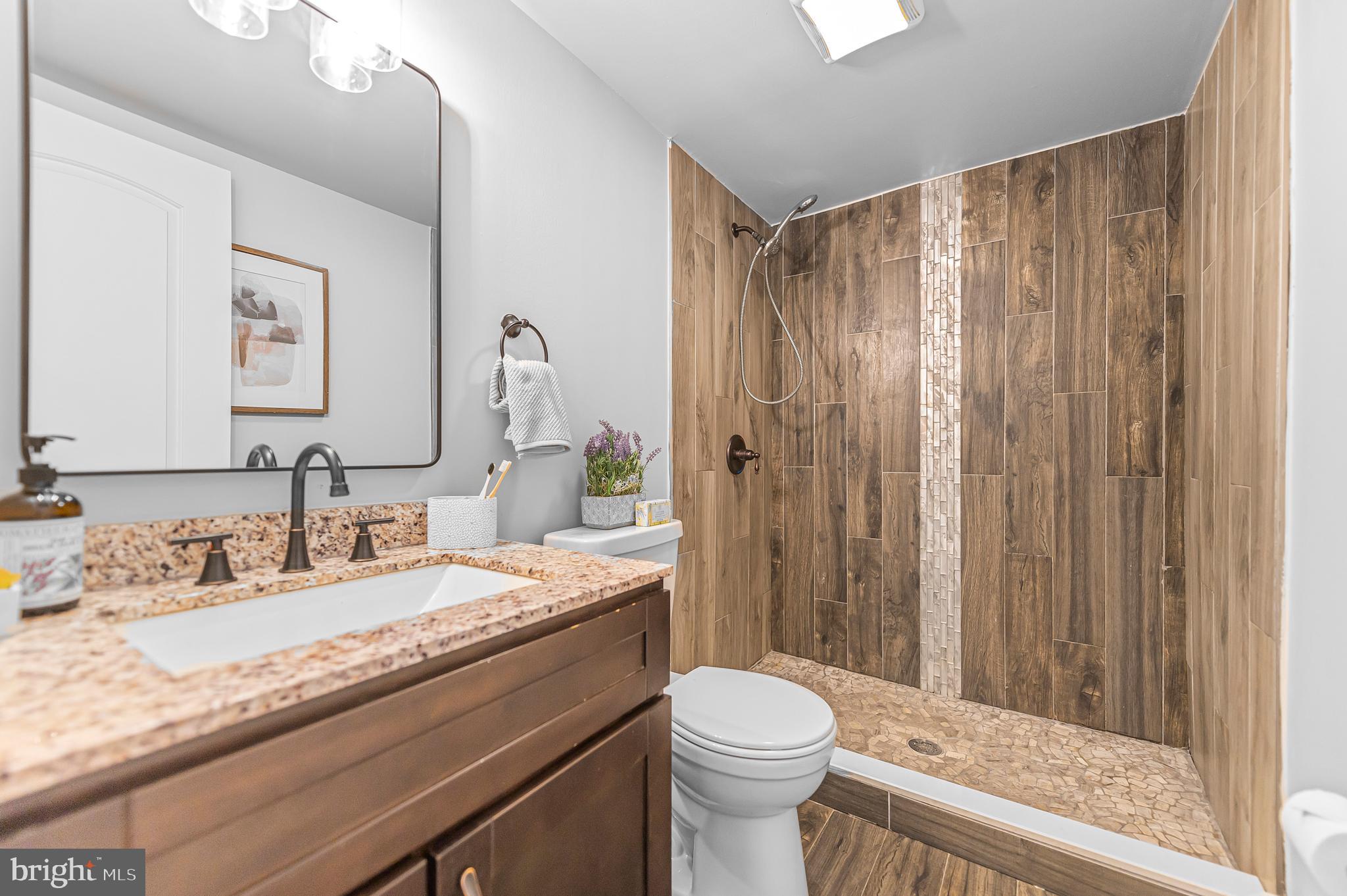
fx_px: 523
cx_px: 674
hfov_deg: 104.3
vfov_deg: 81.1
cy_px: 448
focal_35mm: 14
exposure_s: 1/125
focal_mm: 14
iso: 560
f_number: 2.8
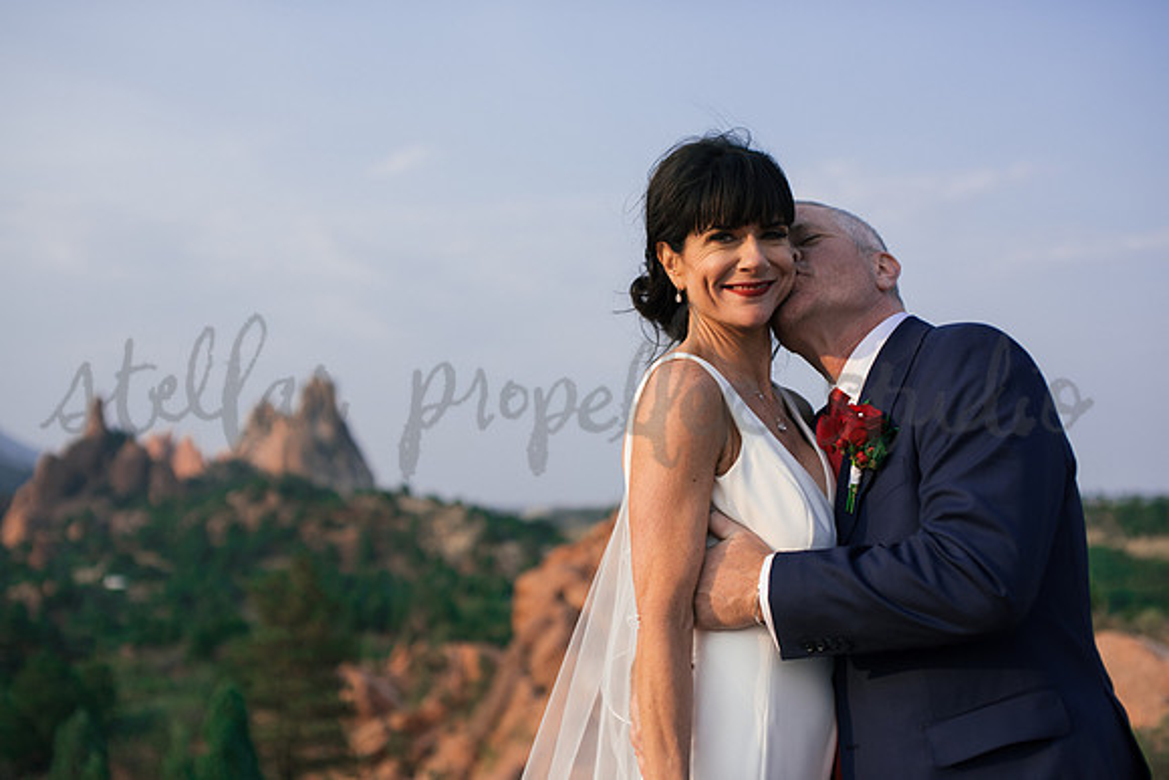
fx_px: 1624
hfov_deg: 39.6
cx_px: 584
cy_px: 390
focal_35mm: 50
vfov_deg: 27.0
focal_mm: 50
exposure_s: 1/1250
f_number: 2.8
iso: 125
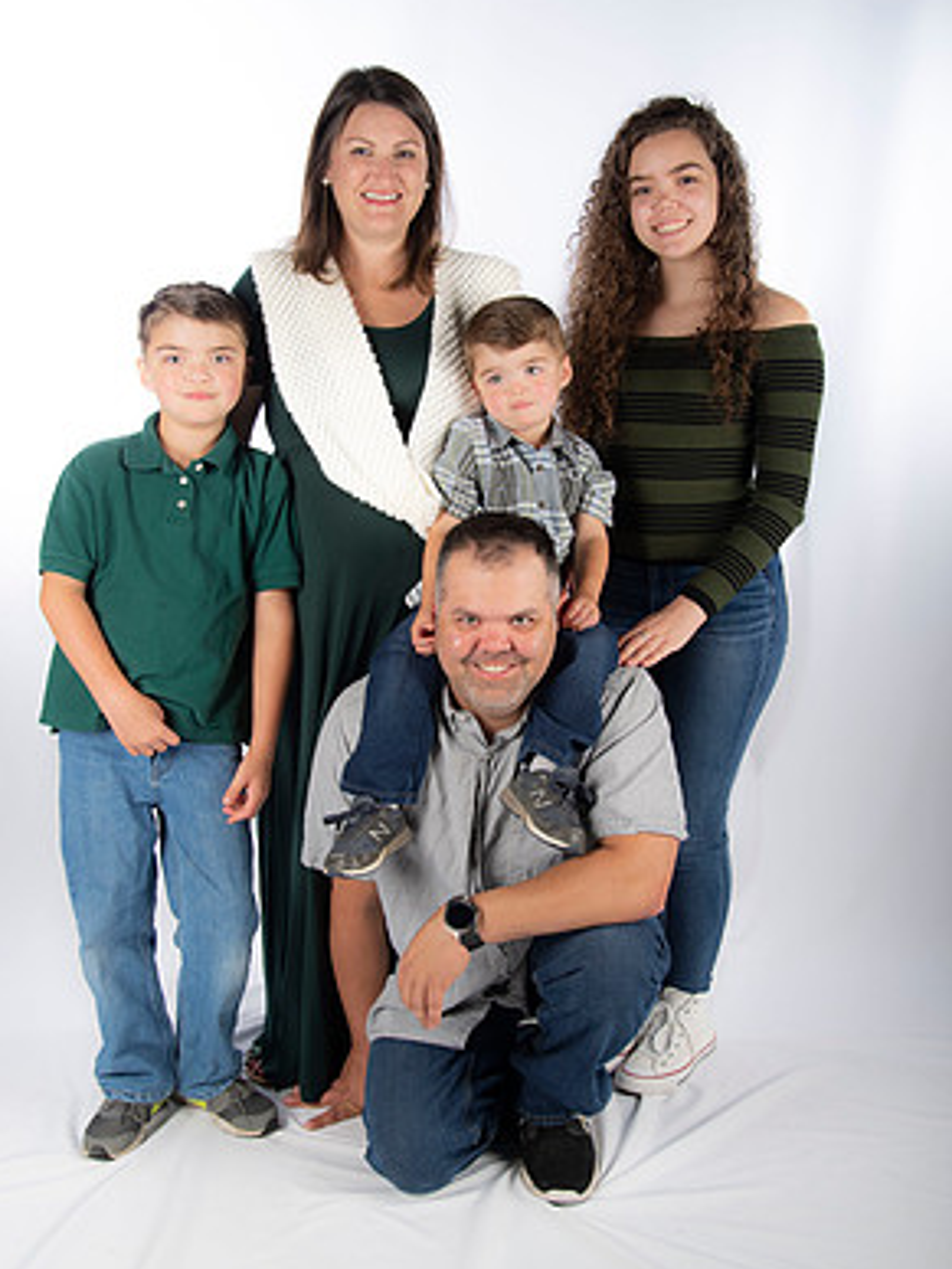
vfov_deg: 47.9
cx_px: 473
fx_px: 1430
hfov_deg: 36.8
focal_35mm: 39
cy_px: 634
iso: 100
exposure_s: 1/200
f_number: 5.6
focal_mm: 35
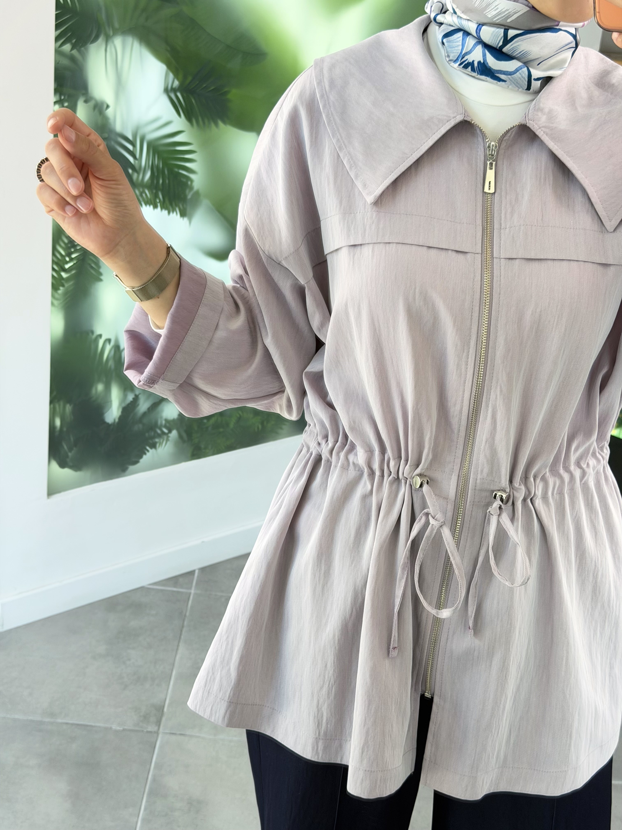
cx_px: 311
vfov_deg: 39.7
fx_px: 1150
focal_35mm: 48
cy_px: 415
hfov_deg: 30.3
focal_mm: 6.76
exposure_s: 1/155
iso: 50
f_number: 1.78
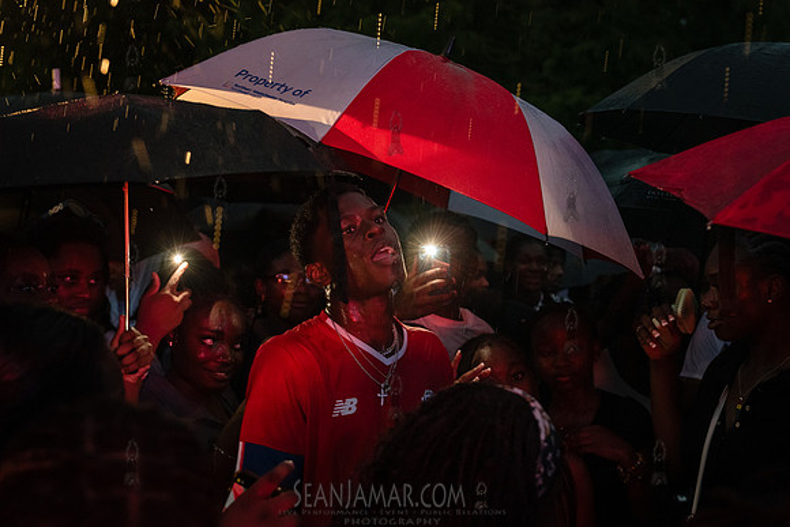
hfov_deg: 35.6
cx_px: 395
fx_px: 1229
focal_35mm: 56
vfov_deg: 24.2
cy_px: 264
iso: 5000
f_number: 4
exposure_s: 1/160
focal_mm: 56
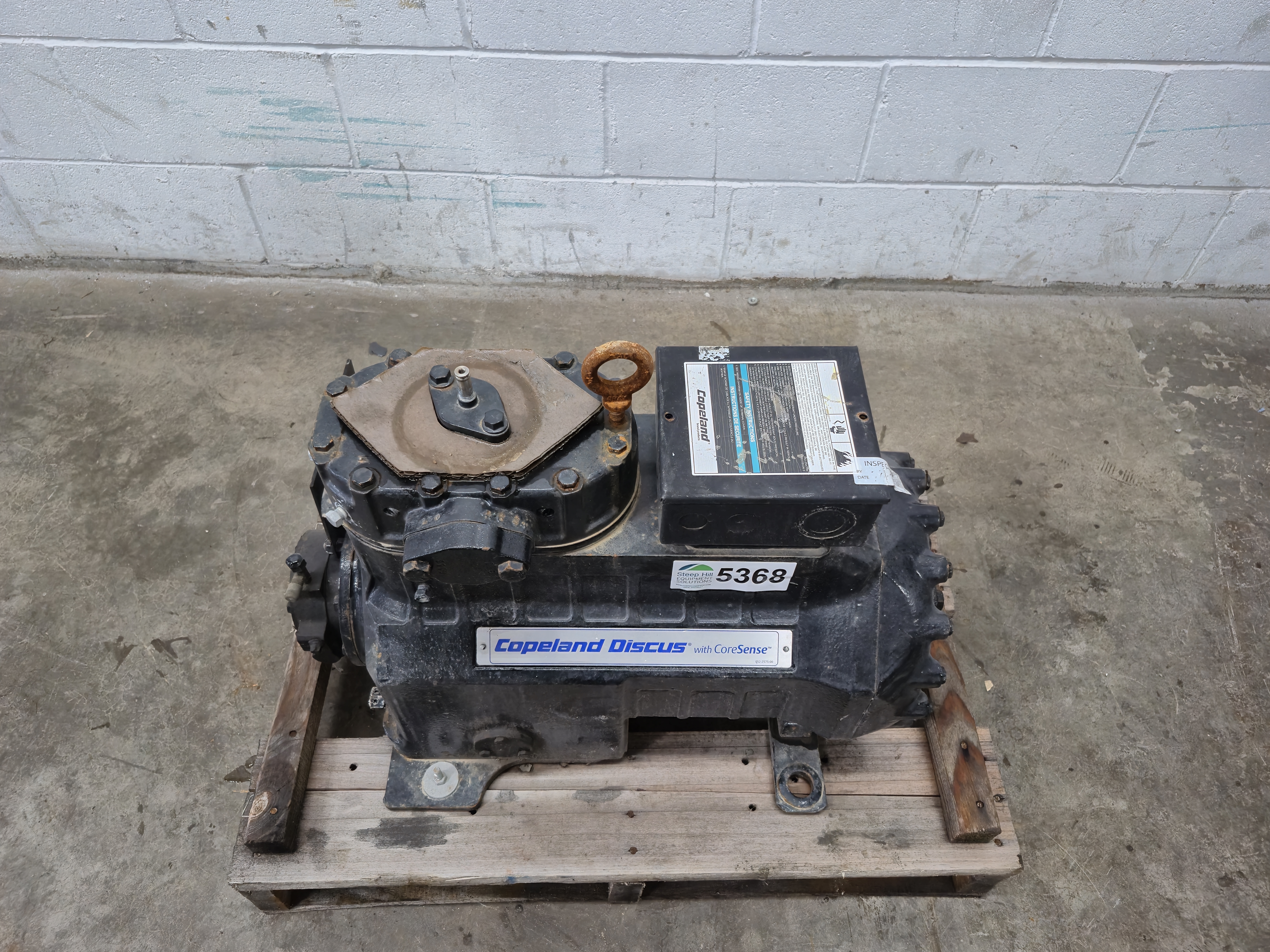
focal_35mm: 23
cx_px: 635
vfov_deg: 58.9
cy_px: 476
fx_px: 844
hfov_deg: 73.9
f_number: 1.8
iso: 250
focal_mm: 5.4
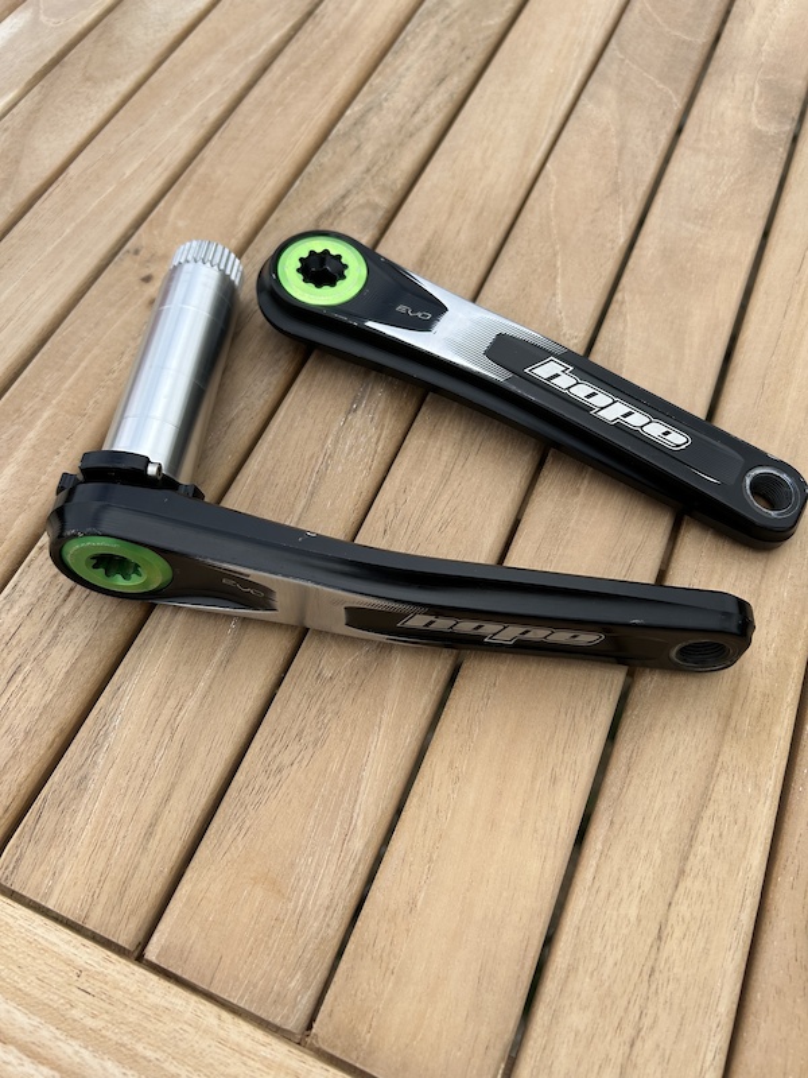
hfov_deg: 53.1
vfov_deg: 67.3
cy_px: 539
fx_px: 809
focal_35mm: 26
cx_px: 404
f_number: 1.5
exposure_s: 1/2045
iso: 50
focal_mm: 5.7
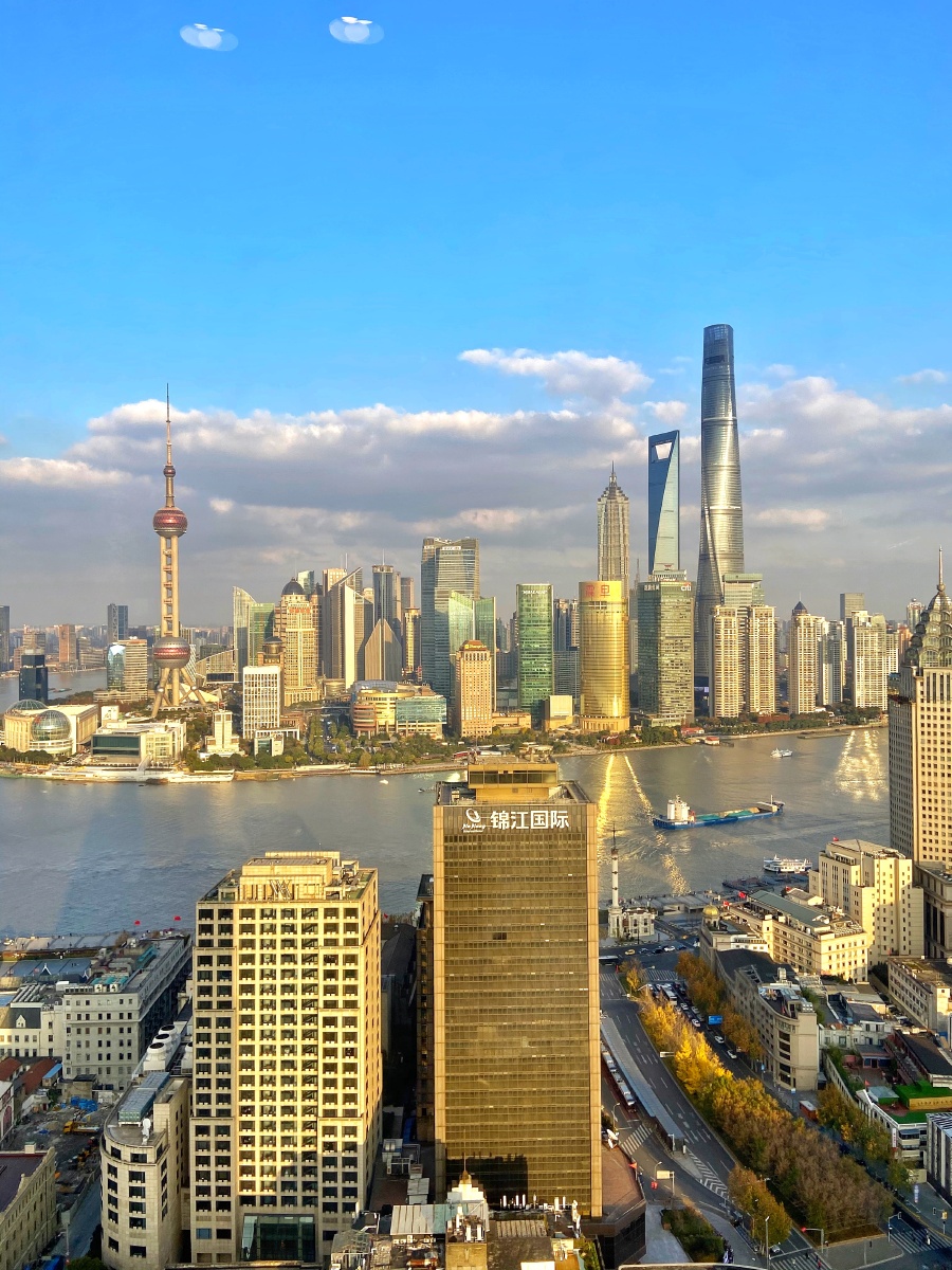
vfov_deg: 67.3
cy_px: 635
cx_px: 476
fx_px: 953
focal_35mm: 26
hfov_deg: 53.1
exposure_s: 1/431
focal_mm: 4.25
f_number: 1.8
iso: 32
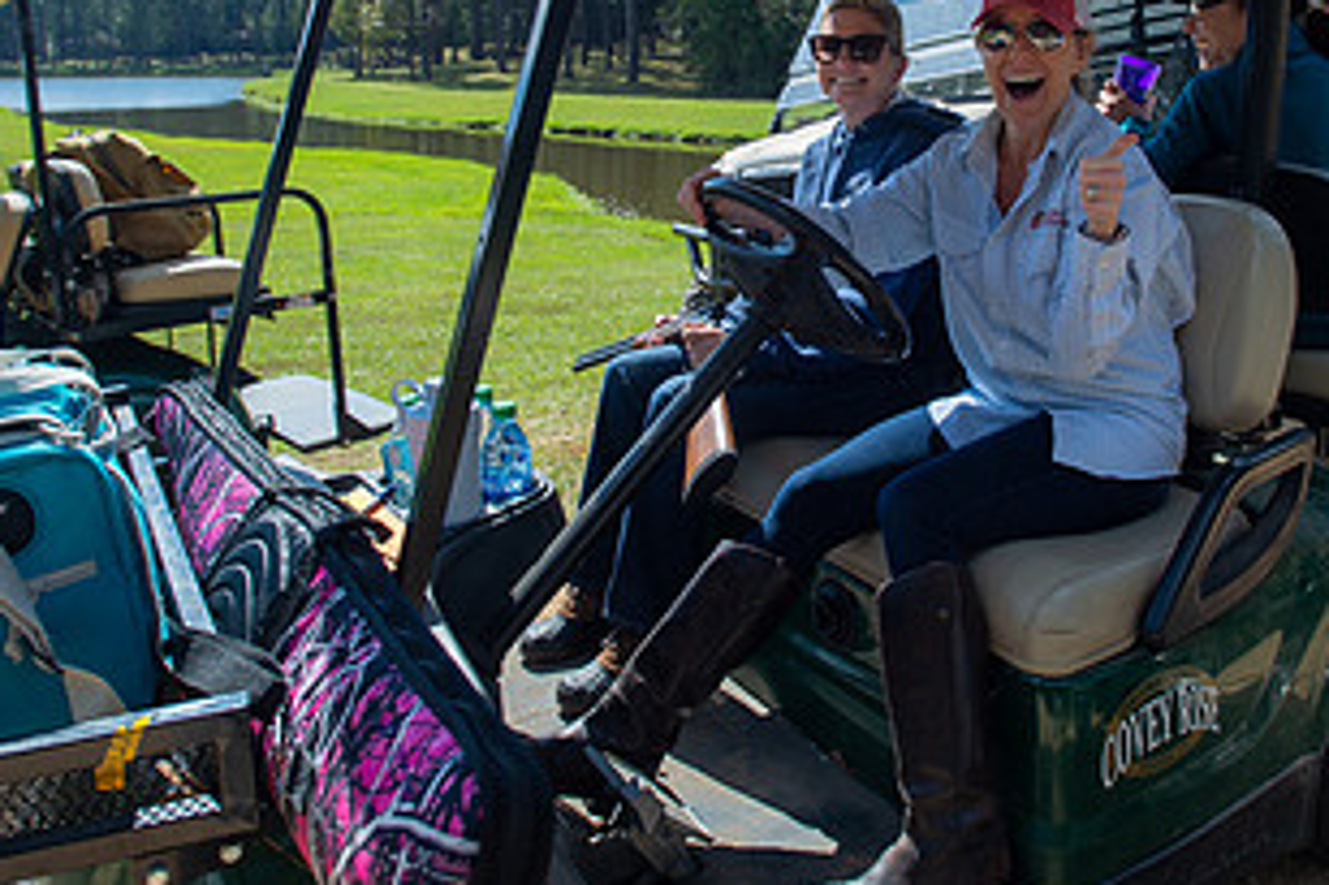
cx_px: 820
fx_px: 1181
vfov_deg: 39.6
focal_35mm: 32
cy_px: 186
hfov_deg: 58.1
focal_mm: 17
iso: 160
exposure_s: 1/800
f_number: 5.6
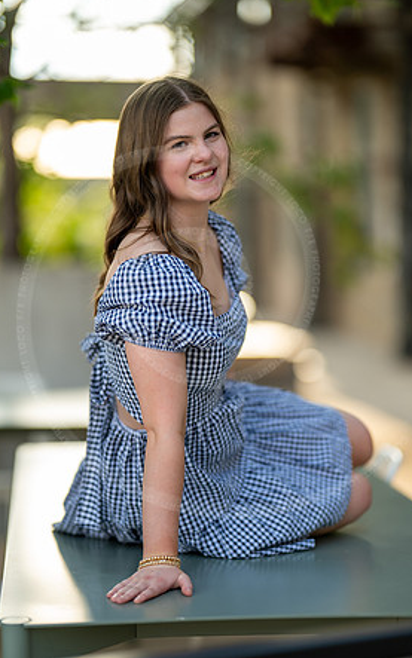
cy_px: 325
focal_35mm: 88
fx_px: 1580
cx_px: 217
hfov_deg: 14.9
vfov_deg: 23.5
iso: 200
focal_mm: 85
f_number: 1.2
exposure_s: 1/1600
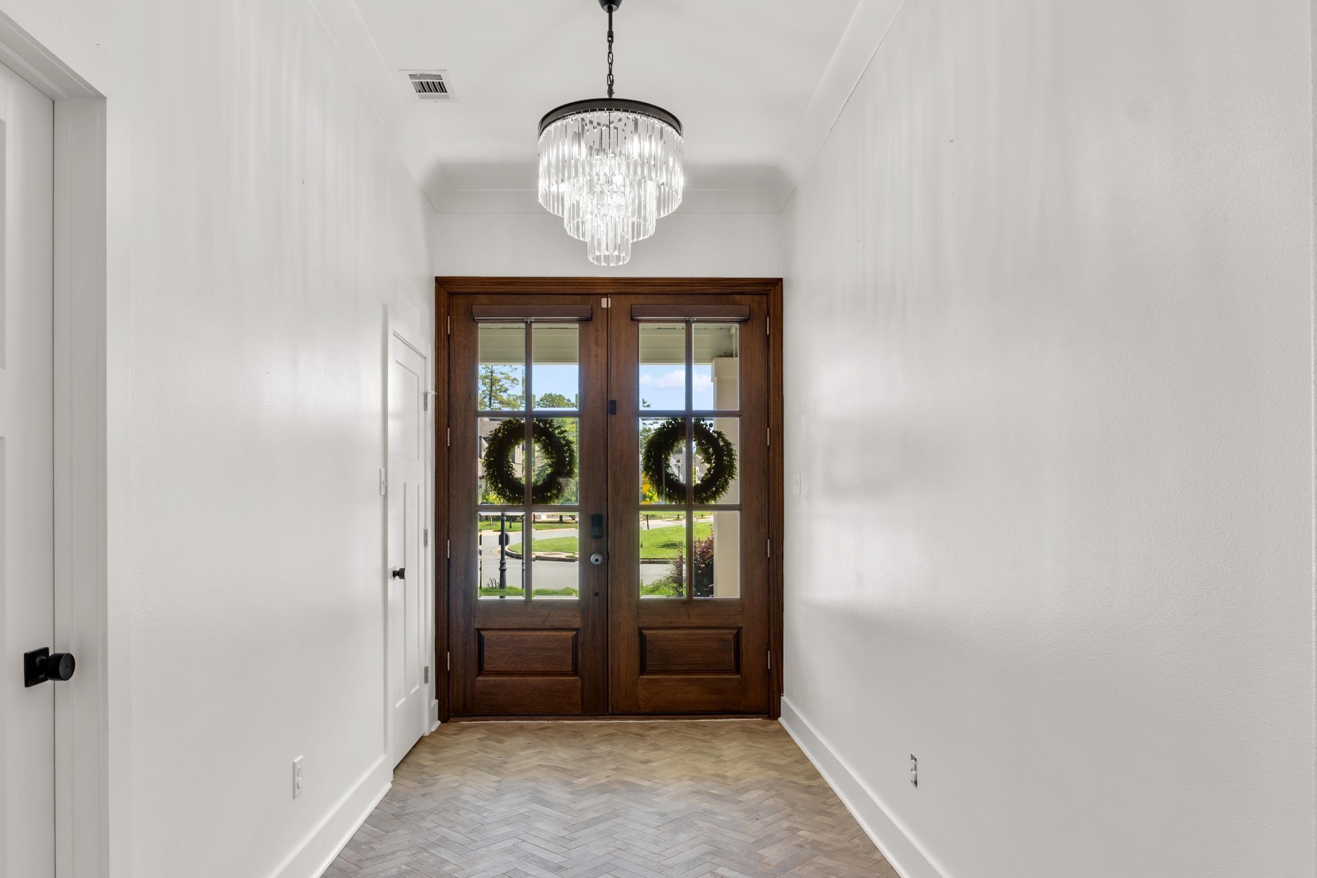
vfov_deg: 52.7
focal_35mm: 24
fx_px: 880
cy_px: 520
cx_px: 611
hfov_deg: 73.5
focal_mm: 12.7
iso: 200
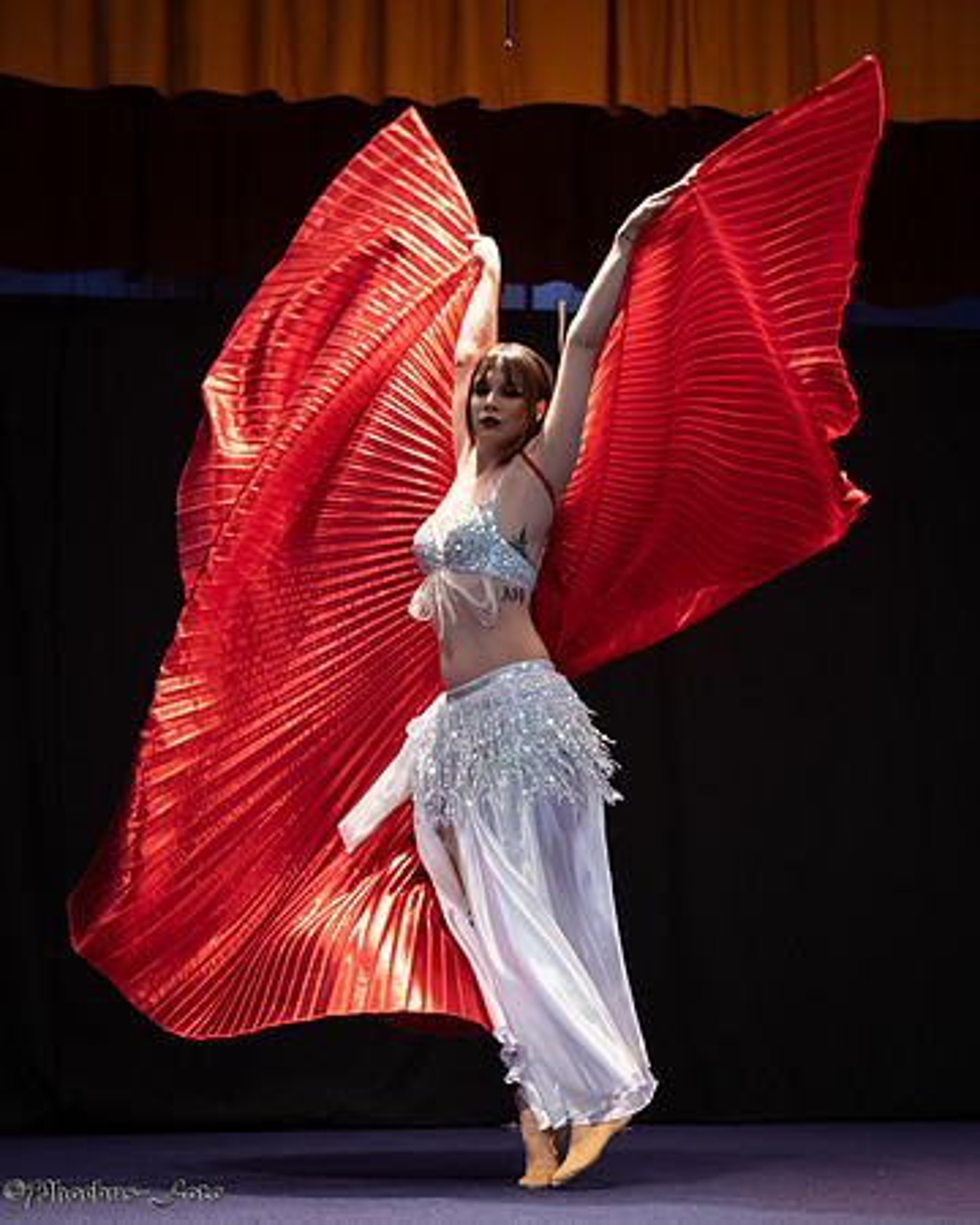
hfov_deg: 19.3
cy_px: 634
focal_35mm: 79
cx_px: 644
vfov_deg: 24.0
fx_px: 2876
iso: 12800
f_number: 4
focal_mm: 45
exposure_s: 1/400
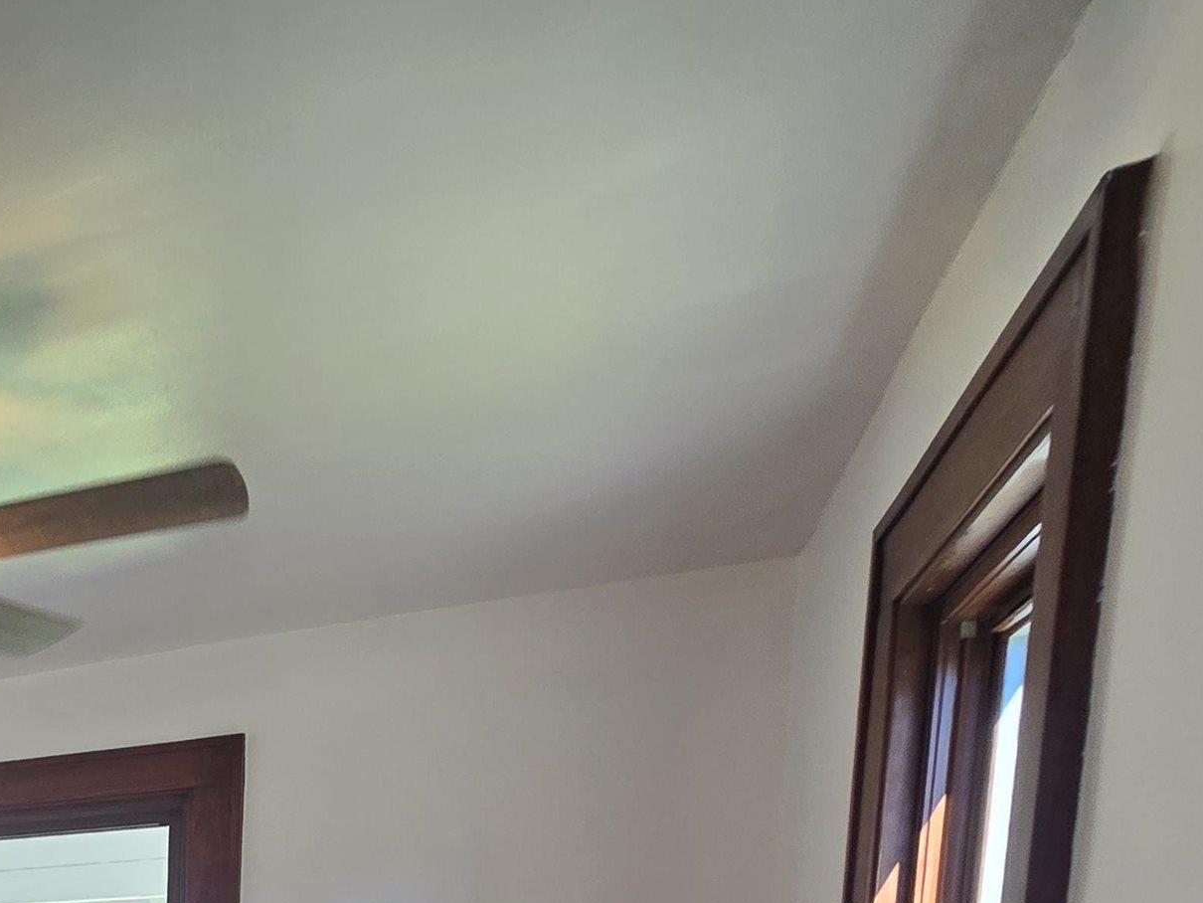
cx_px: -283
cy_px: 1138
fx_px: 1147
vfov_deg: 33.2
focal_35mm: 33
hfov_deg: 38.5
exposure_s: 1/60
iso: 64
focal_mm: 2.2
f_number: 2.2
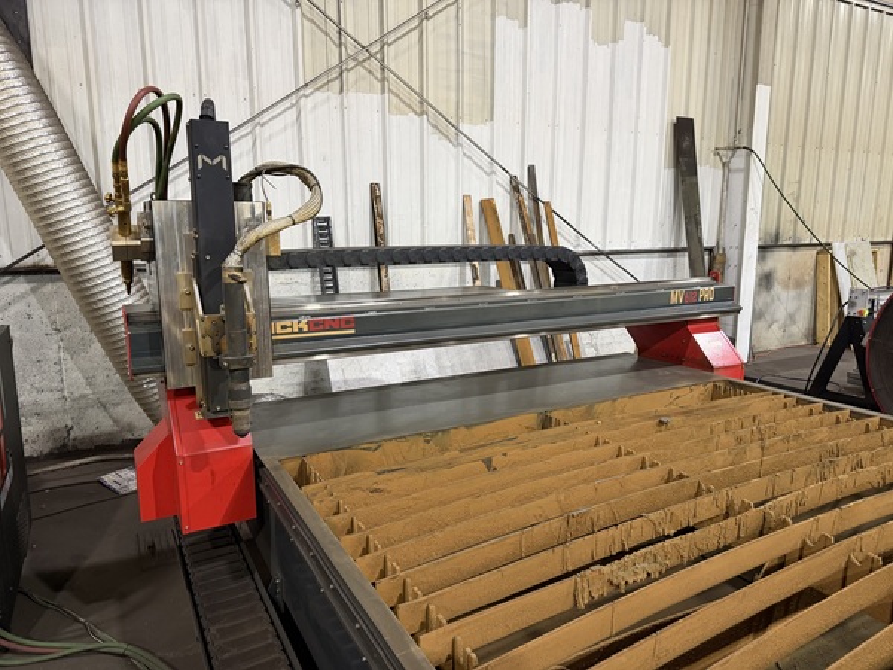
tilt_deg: -10.2
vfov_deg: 56.8
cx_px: 446
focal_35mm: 24
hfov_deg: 71.6
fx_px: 619
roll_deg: +1.1
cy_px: 335
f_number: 1.78
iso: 320
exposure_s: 1/60
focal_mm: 6.76
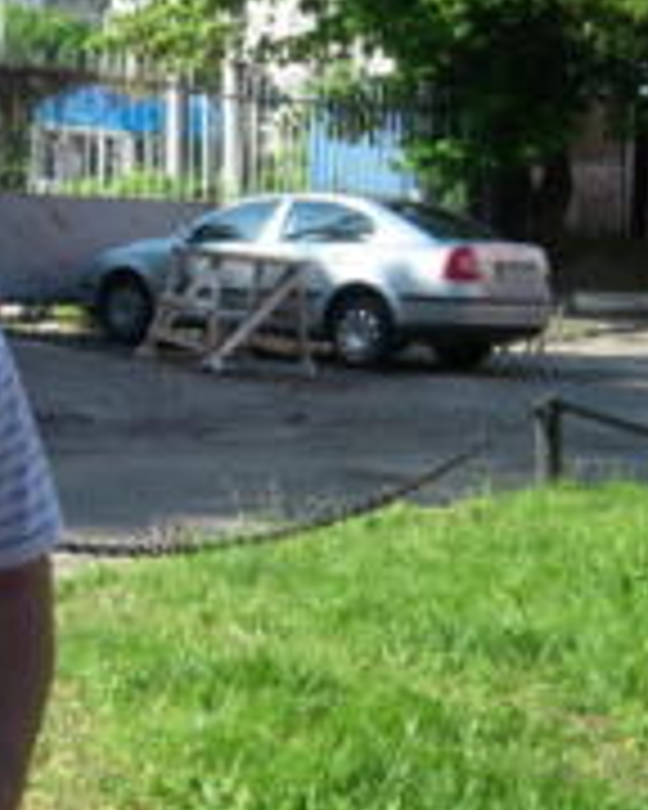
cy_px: 398
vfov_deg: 18.6
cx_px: 32
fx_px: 2469
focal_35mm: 103
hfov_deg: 14.7
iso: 64
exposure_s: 1/627
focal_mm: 7.8
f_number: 2.8
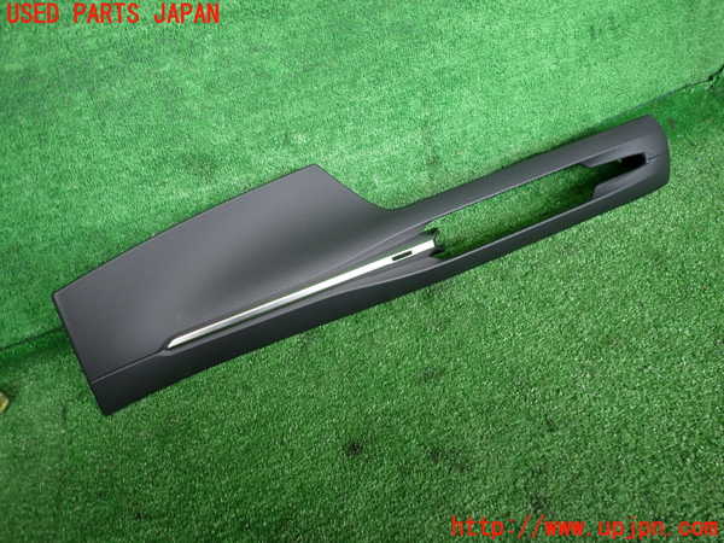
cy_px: 272
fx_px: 523
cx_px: 362
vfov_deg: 54.9
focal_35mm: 25
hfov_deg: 69.4
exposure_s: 1/60
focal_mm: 4.5
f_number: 2
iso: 100
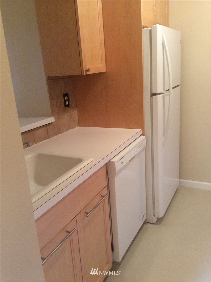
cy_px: 141
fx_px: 269
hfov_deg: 42.9
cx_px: 106
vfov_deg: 55.4
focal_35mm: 33
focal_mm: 3.3
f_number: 2.4
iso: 200
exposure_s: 1/24
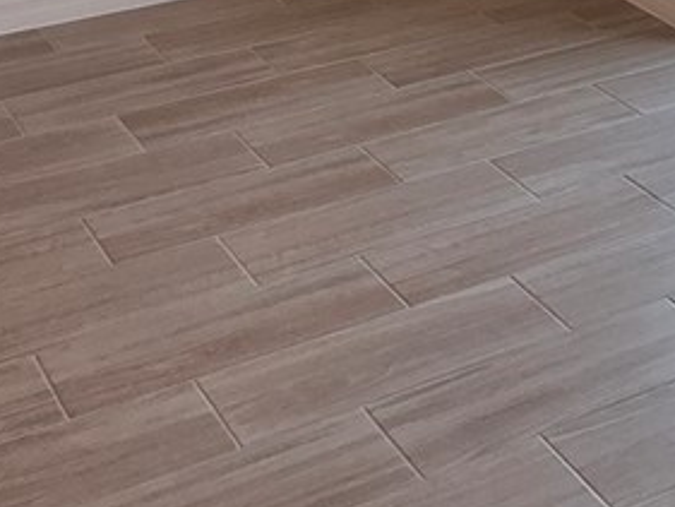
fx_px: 1444
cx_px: 485
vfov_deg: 17.3
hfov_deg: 26.1
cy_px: -324
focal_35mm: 74
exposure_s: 1/120
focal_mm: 2.2
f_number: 2.2
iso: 100
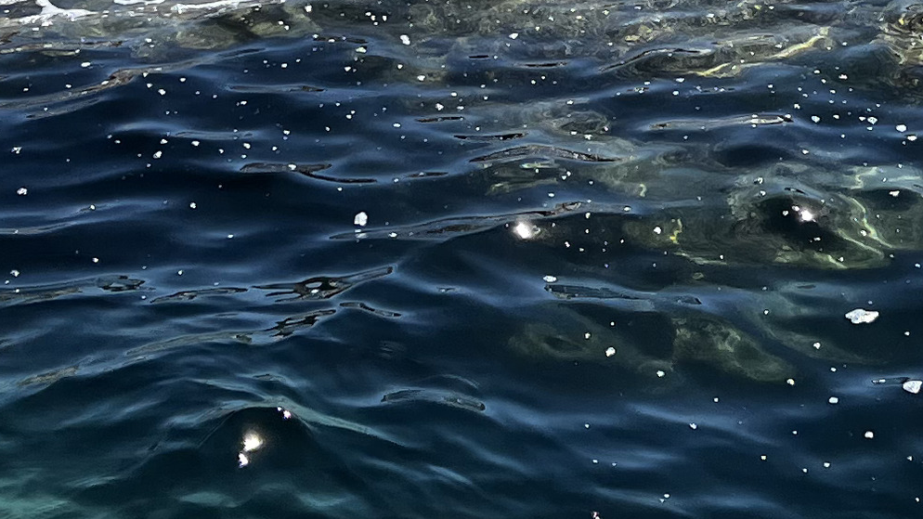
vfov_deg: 10.3
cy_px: -224
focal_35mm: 114
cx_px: 642
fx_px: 2790
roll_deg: +2.0
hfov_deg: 18.7
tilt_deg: -16.3
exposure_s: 1/3460
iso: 50
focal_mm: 5.7
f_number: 1.5
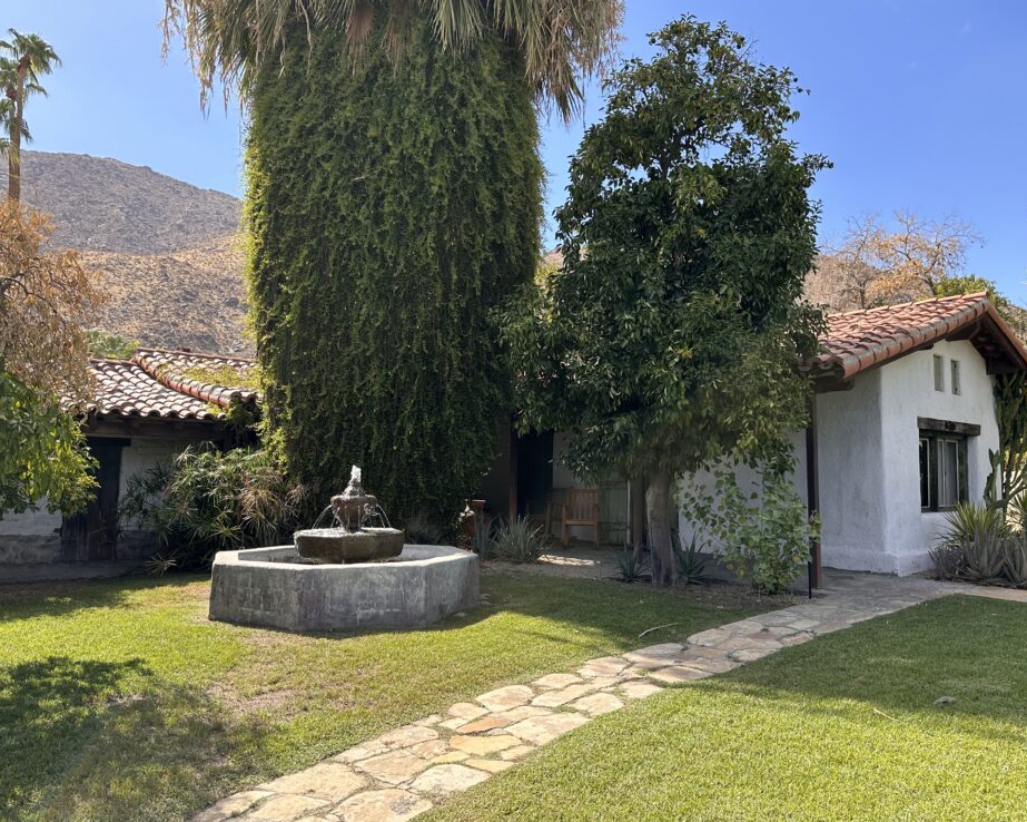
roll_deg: -1.1
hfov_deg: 66.0
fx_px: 790
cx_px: 544
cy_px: 399
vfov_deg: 54.9
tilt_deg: +5.7
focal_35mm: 26
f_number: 1.78
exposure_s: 1/2028
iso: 80
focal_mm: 6.86
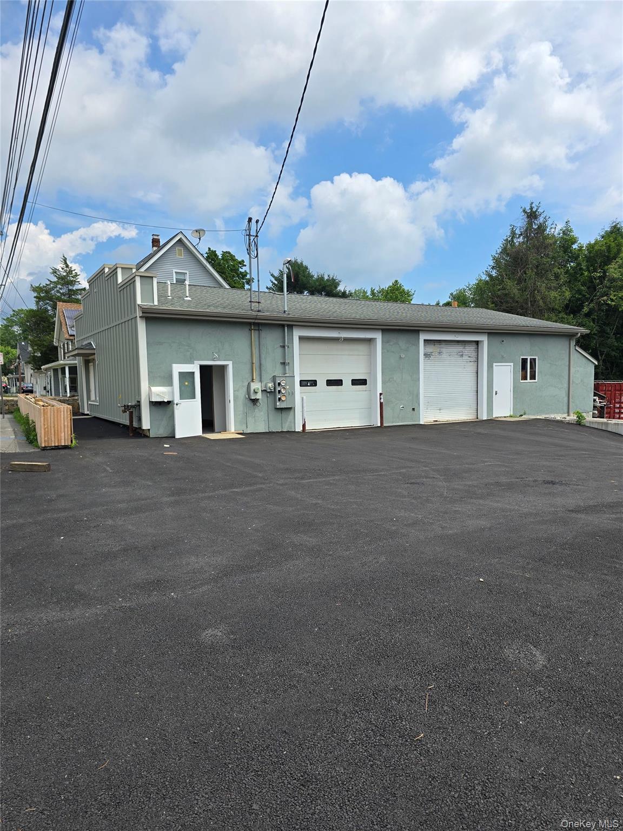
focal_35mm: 23
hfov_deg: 58.9
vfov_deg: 73.9
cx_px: 312
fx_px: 552
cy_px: 416
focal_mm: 6.3
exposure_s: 1/699
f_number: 1.7
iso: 12
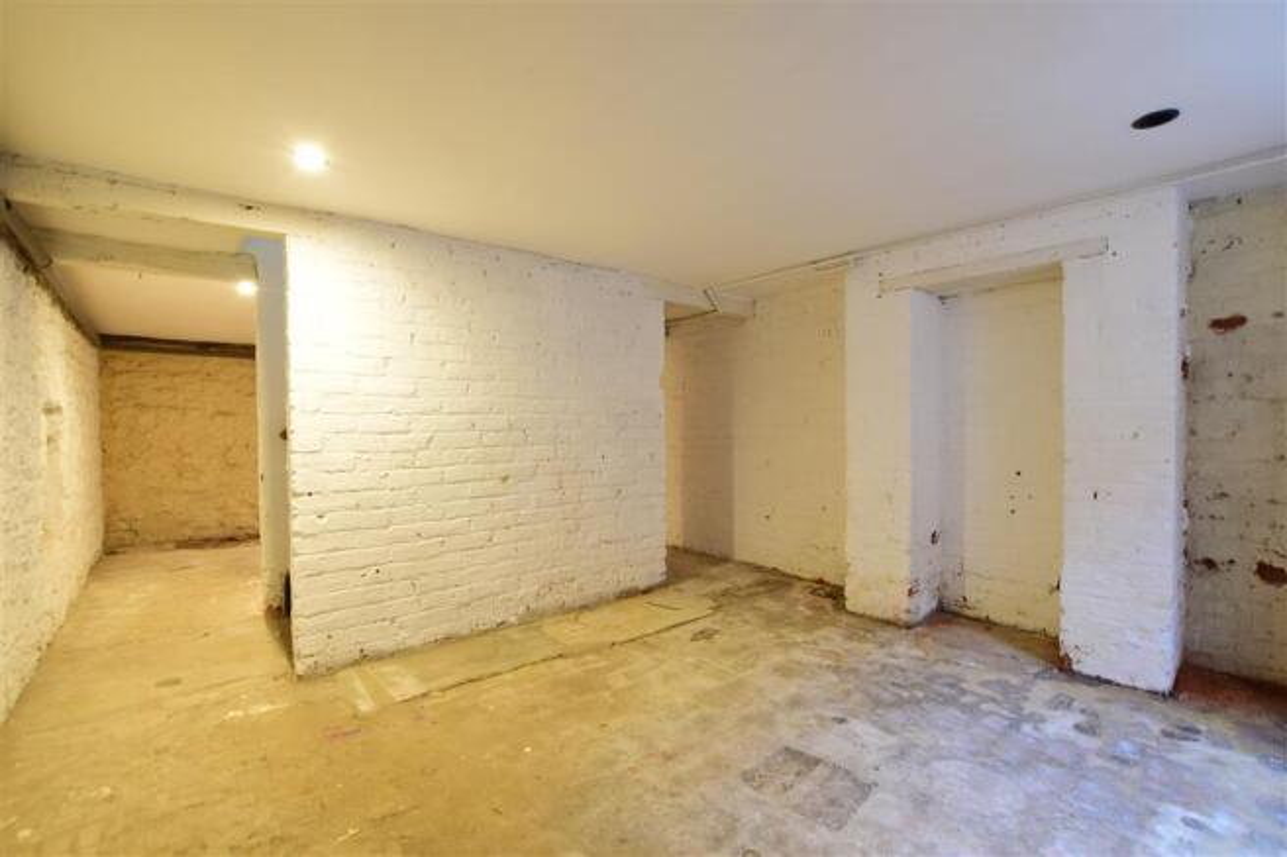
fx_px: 536
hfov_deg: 100.4
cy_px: 428
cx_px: 644
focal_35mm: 15
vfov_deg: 77.3
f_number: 7.1
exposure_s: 1
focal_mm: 10
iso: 400
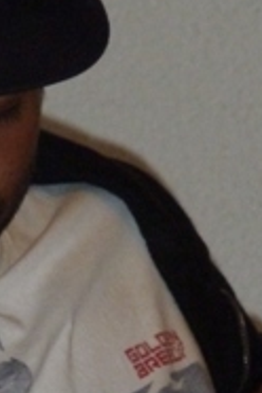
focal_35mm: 658
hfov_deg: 2.1
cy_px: 399
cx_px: -2
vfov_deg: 3.1
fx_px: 7183
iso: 500
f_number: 4.5
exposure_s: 1/100
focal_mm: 32.1
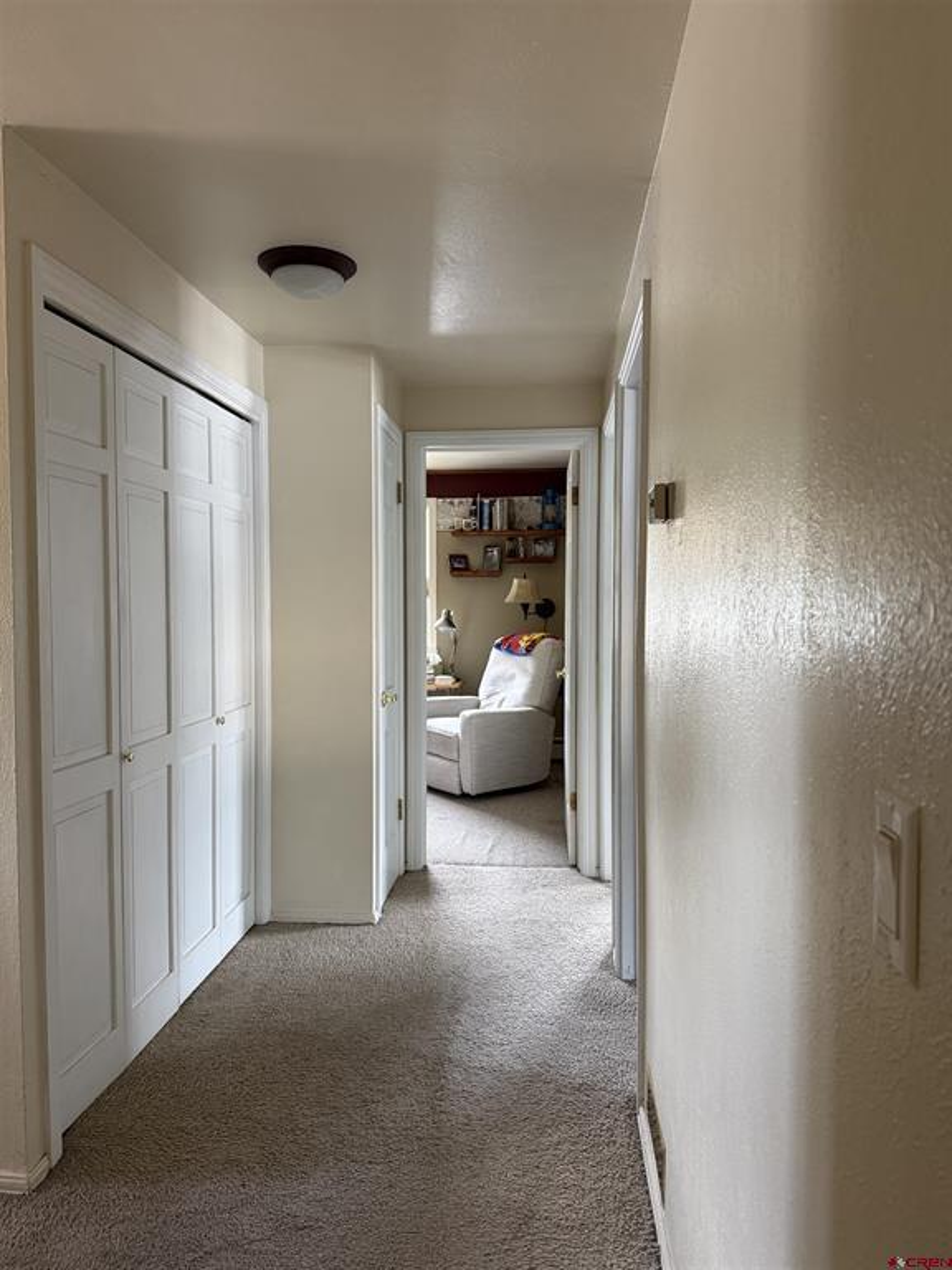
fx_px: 880
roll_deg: +0.1
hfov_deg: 56.8
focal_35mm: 24
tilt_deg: -2.5
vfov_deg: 71.6
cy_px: 635
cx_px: 476
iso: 250
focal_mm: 6.76
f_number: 1.78
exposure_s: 1/60
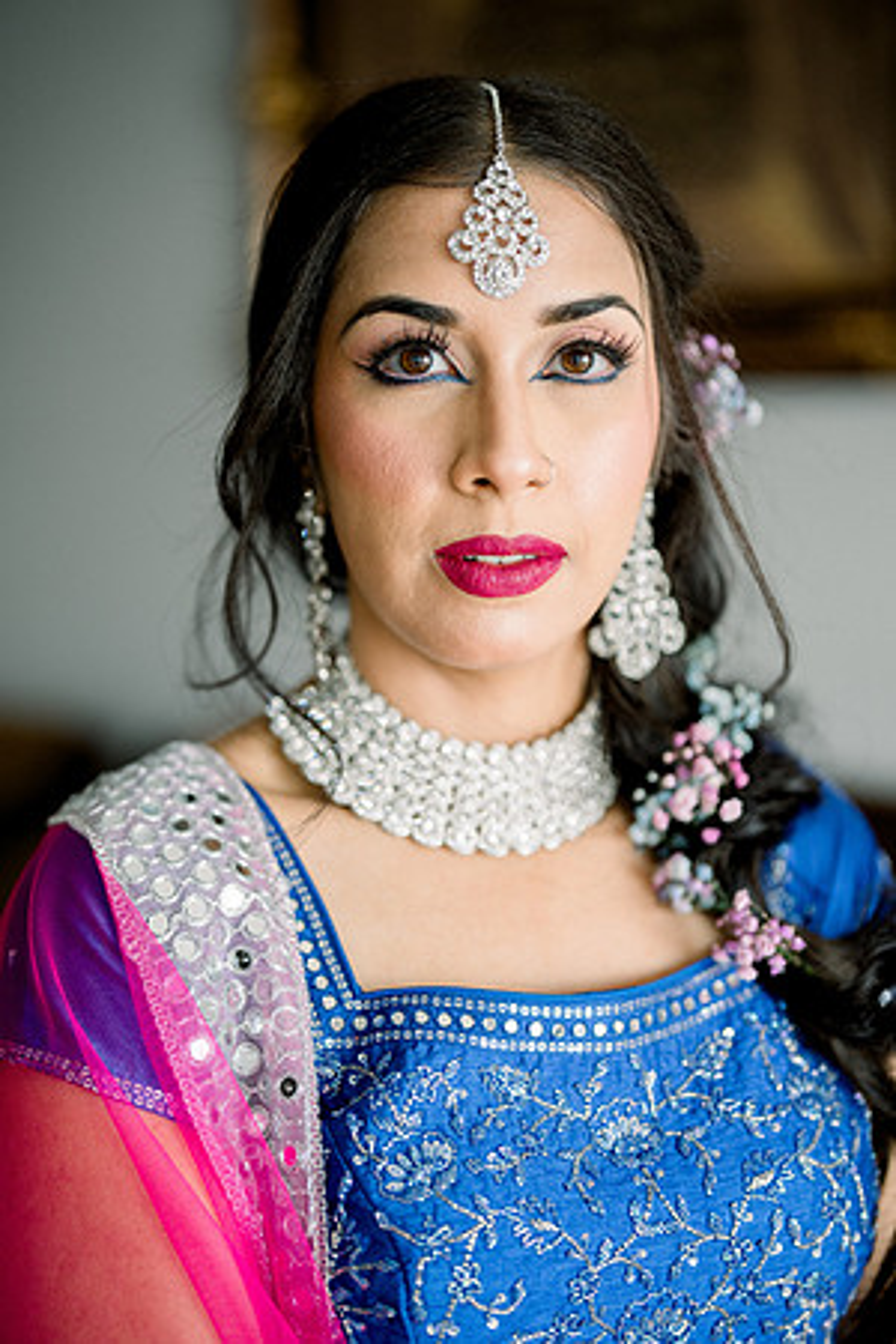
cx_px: 448
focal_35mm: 50
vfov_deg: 39.6
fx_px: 1867
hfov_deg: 27.0
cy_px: 672
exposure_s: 1/160
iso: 320
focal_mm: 50
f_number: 1.4
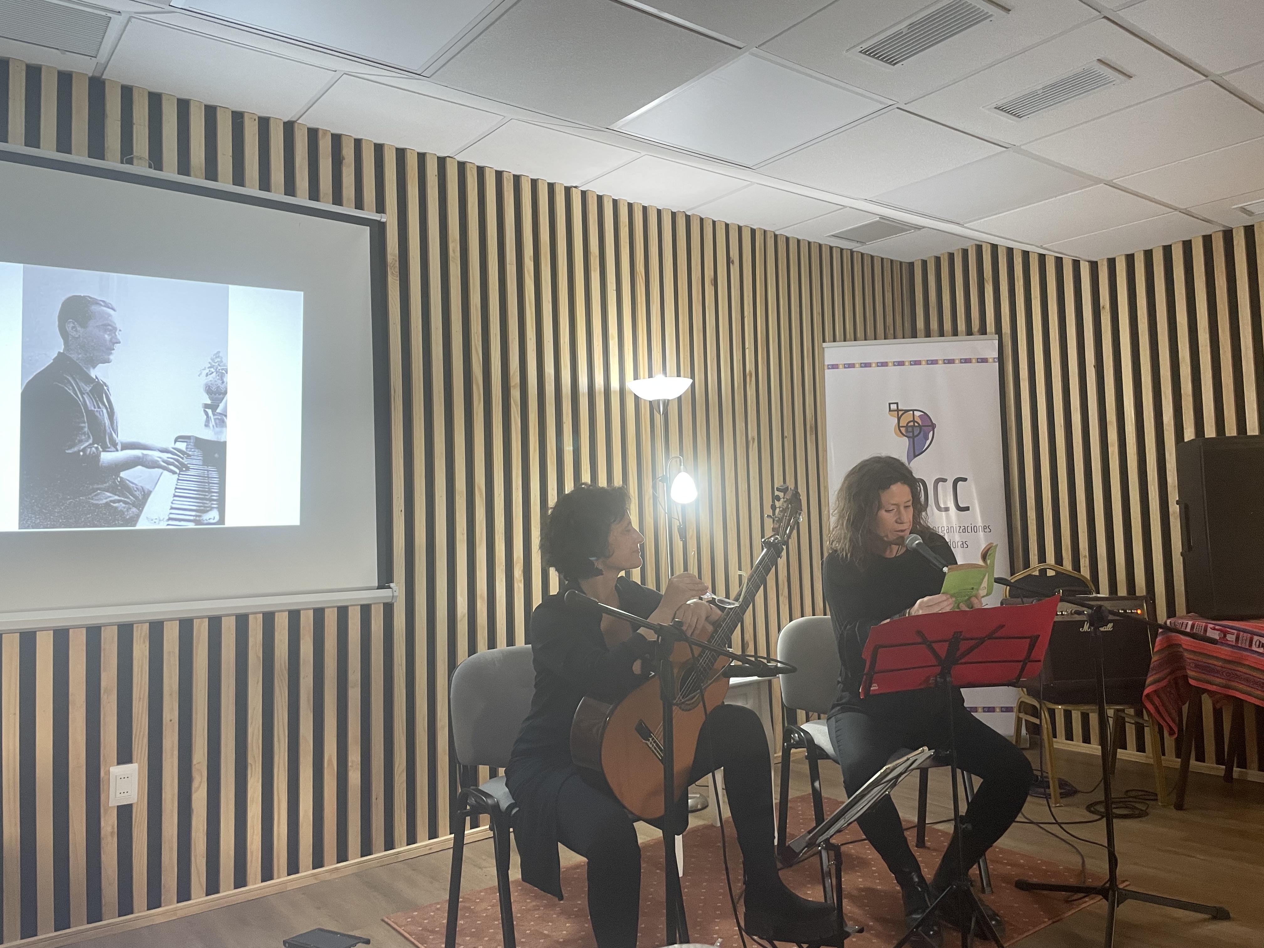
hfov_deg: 67.3
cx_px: 632
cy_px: 474
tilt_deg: +2.7
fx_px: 949
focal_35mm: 26
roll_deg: +1.2
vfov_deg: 53.1
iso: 200
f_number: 1.6
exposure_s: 1/60
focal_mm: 4.2
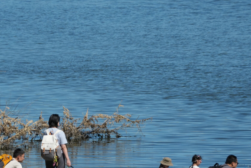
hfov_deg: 3.3
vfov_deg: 2.2
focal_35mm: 627
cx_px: 62
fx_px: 4371
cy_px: 148
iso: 400
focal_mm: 245
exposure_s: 1/2500
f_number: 6.3
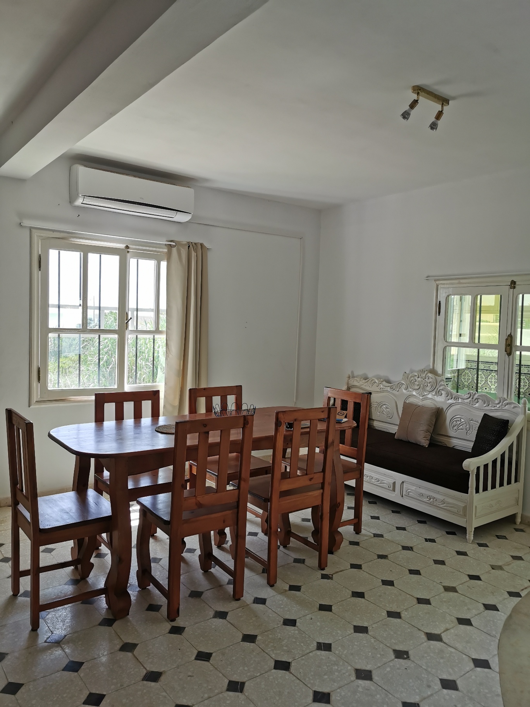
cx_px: 265
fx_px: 551
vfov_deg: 65.3
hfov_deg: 51.4
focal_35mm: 27
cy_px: 354
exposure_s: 1/156
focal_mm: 5.56
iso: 50
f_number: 1.6
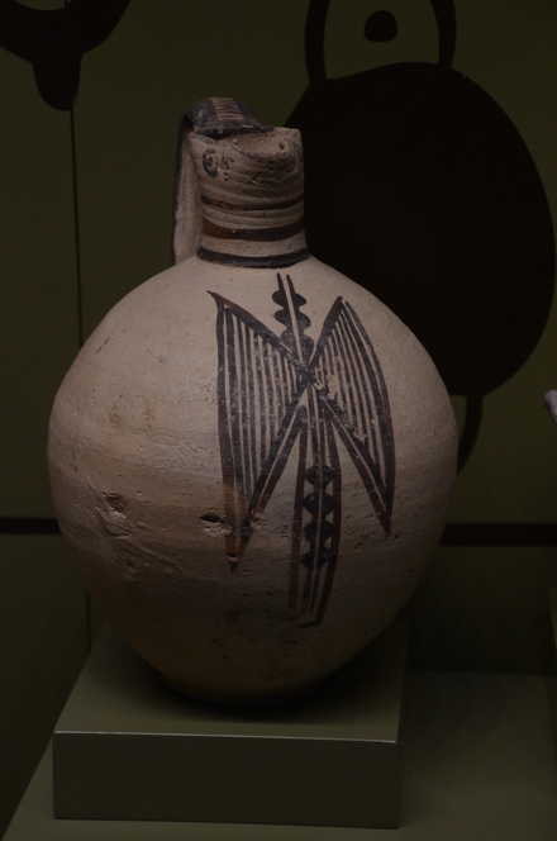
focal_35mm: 93
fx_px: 2167
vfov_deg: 21.9
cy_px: 420
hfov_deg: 14.6
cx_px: 278
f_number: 5
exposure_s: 1/100
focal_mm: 62
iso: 1000
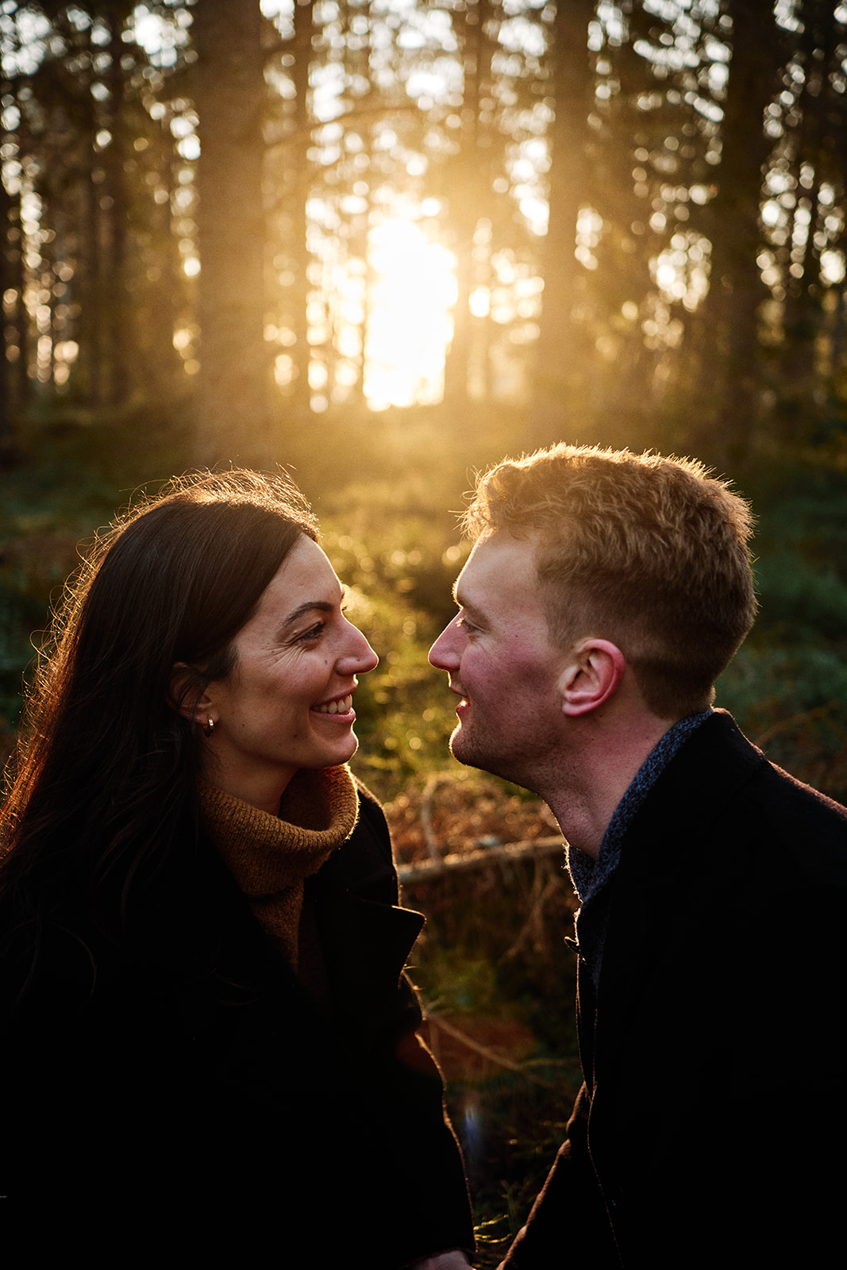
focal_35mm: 35
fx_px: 1235
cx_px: 424
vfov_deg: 54.4
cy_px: 635
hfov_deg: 37.9
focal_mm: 23
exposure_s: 1/200
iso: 125
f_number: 1.8
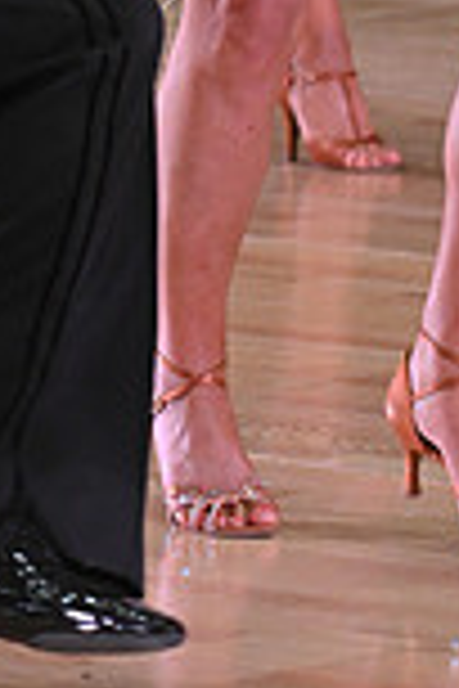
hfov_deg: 2.8
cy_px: -369
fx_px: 9428
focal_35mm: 493
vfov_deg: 4.2
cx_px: 124
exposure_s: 1/320
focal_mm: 130
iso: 2000
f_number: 5
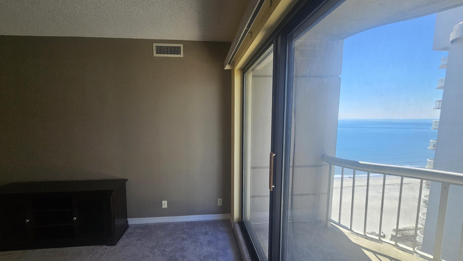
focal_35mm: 15
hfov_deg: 102.9
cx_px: 223
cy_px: 144
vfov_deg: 70.3
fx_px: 184
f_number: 2.2
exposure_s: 1/359
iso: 160
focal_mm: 2.2
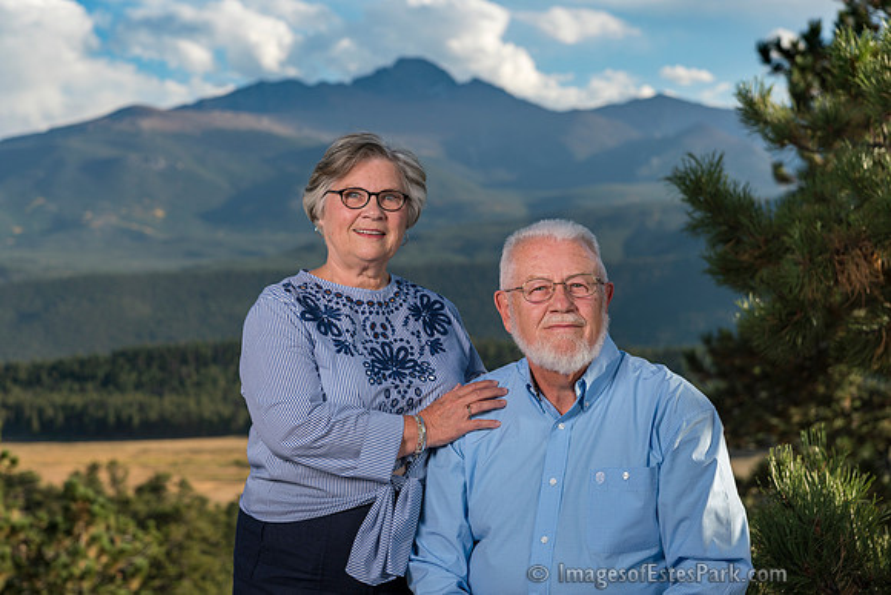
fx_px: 1733
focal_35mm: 70
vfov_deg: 19.5
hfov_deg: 28.8
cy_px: 298
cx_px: 446
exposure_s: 1/640
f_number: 5
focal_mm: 70
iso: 100
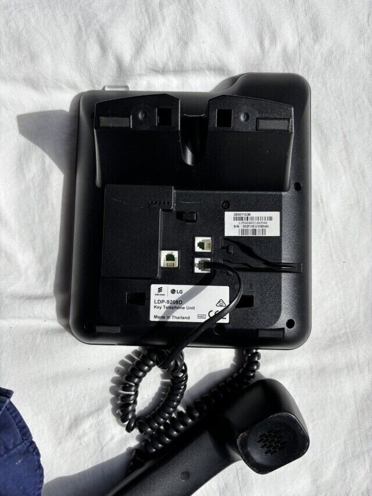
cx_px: 186
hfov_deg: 53.1
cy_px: 248
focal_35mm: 26
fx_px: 372
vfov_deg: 67.3
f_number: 1.6
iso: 50
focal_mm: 5.96
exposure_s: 1/370
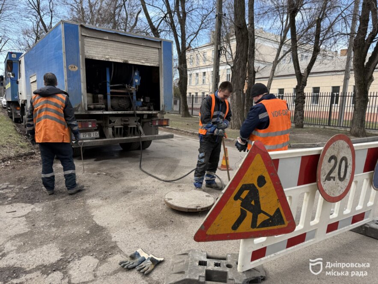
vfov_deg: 56.8
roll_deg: +0.6
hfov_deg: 71.6
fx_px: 262
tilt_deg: -4.8
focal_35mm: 24
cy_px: 142
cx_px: 189
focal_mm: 6.76
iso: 80
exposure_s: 1/1032
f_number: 1.78
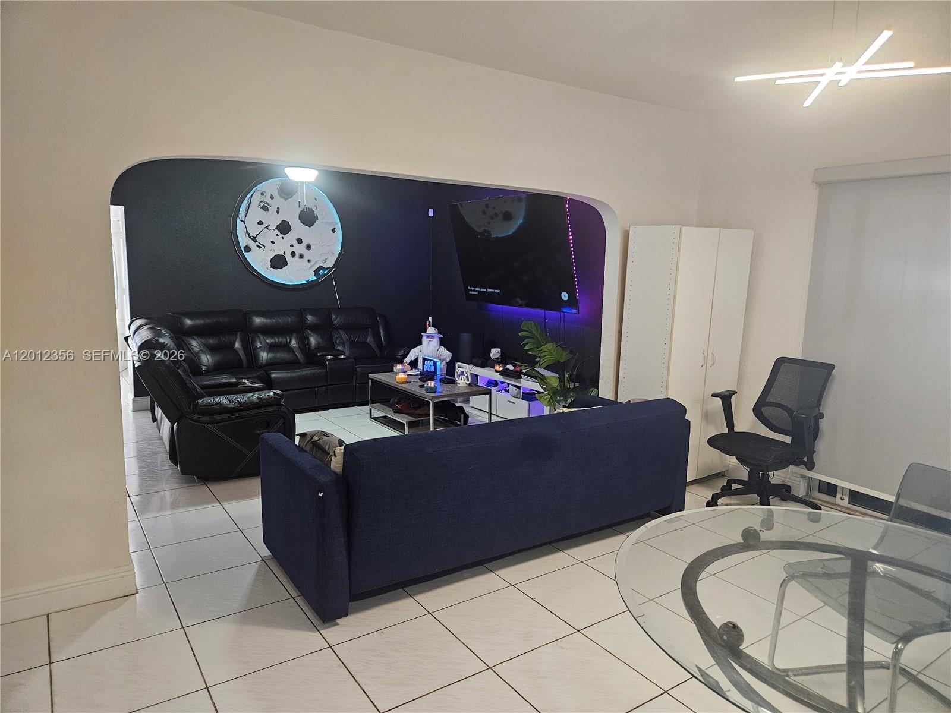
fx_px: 632
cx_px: 476
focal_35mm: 23
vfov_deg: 58.9
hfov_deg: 73.9
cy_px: 356
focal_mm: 5.4
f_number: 1.8
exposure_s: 1/120
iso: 640
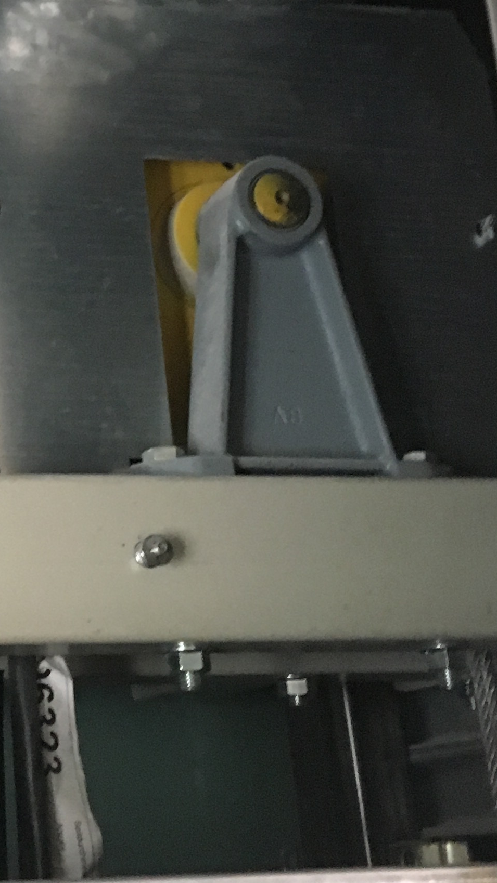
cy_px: 258
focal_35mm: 75
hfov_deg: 15.1
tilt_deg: +19.2
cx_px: -197
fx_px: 1758
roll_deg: +3.7
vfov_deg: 28.0
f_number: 2.2
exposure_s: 1/25
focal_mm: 4.15
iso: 250
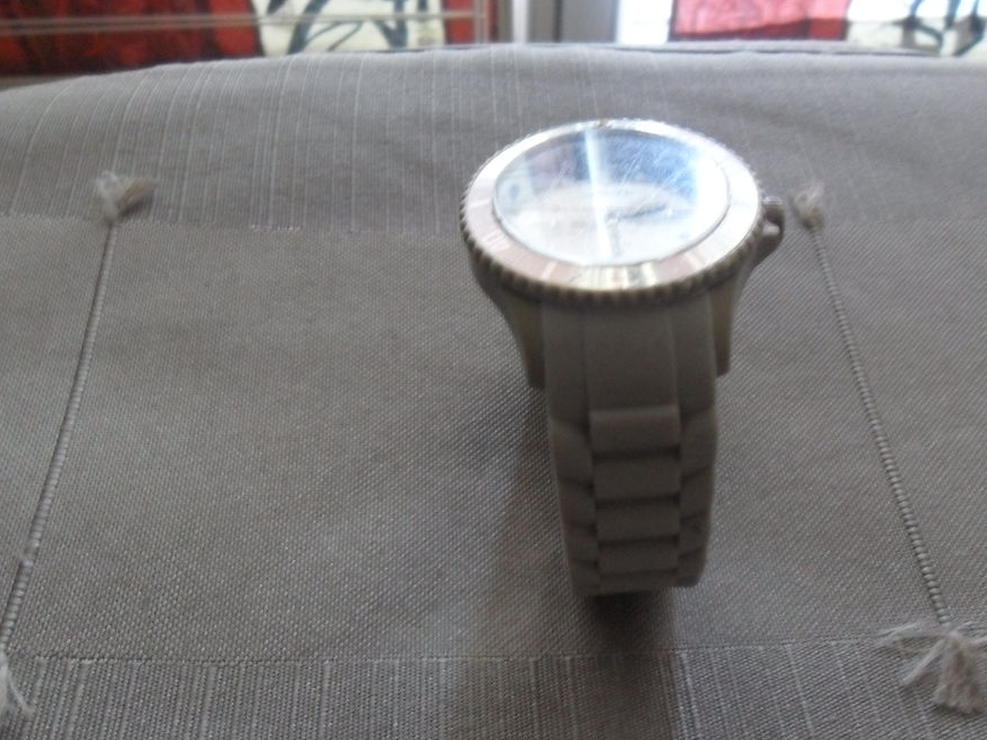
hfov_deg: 58.1
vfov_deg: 45.4
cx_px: 564
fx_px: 884
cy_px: 394
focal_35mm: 31
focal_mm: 4.9
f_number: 3.5
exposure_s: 1/15
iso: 400
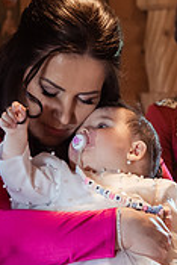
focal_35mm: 162
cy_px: 186
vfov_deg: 12.6
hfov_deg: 8.5
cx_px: 95
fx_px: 1192
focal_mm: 42
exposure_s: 1/100
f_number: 2.8
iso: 2000
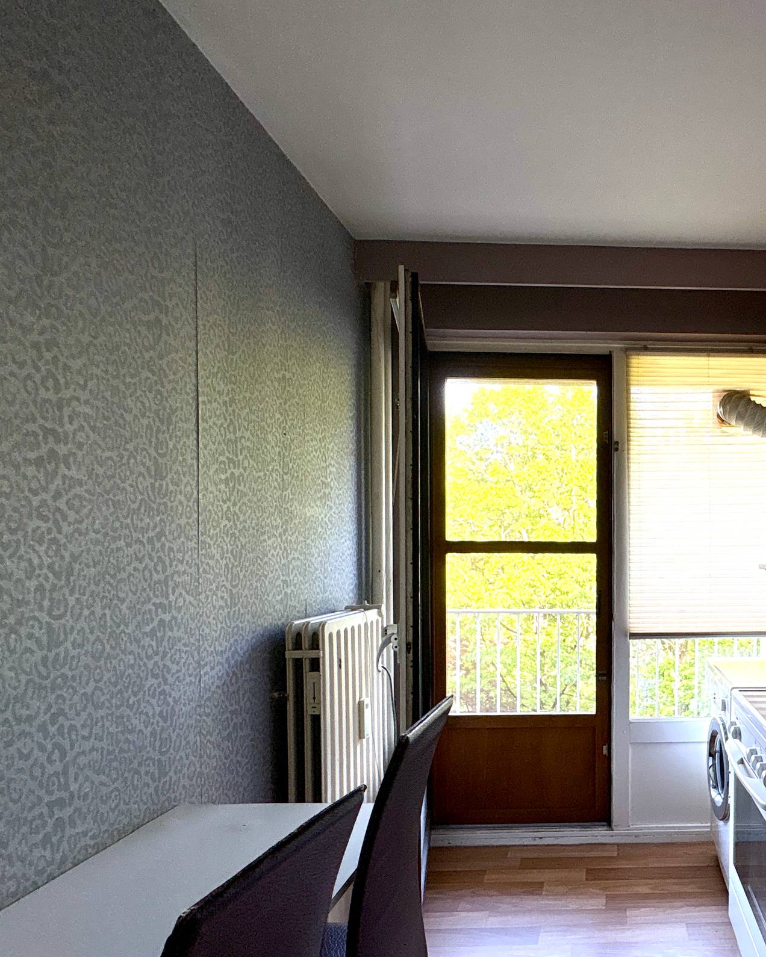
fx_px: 623
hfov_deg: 57.1
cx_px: 641
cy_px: 566
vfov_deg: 74.4
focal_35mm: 22
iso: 100
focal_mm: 2.22
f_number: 2.2
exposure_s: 1/99
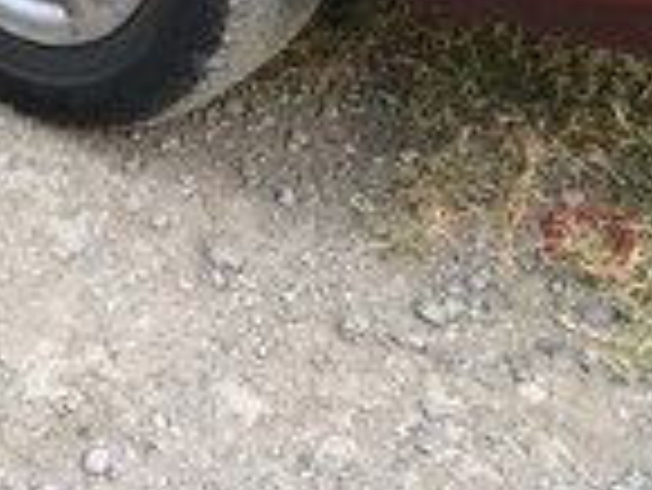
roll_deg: +1.9
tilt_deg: -20.6
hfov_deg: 14.7
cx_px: 27
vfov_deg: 10.2
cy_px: -551
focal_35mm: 132
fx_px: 2488
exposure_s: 1/33
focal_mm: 4.15
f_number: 2.2
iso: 100
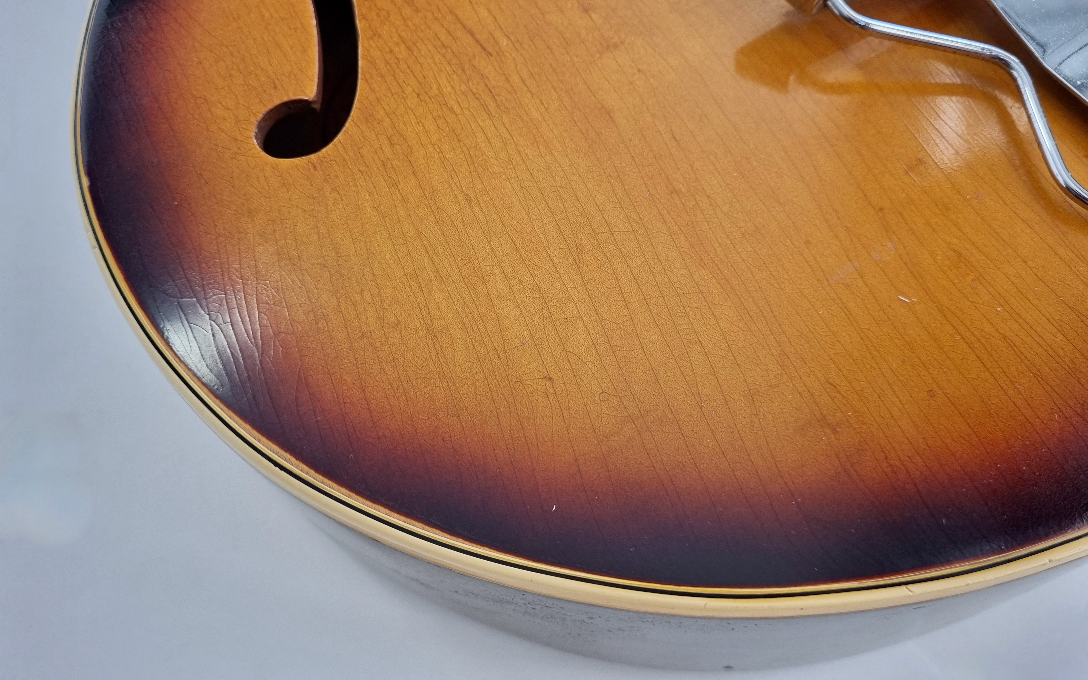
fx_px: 830
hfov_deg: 66.5
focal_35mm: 28
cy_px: 307
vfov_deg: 44.5
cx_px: 547
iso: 64
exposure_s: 1/100
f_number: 1.8
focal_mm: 5.4
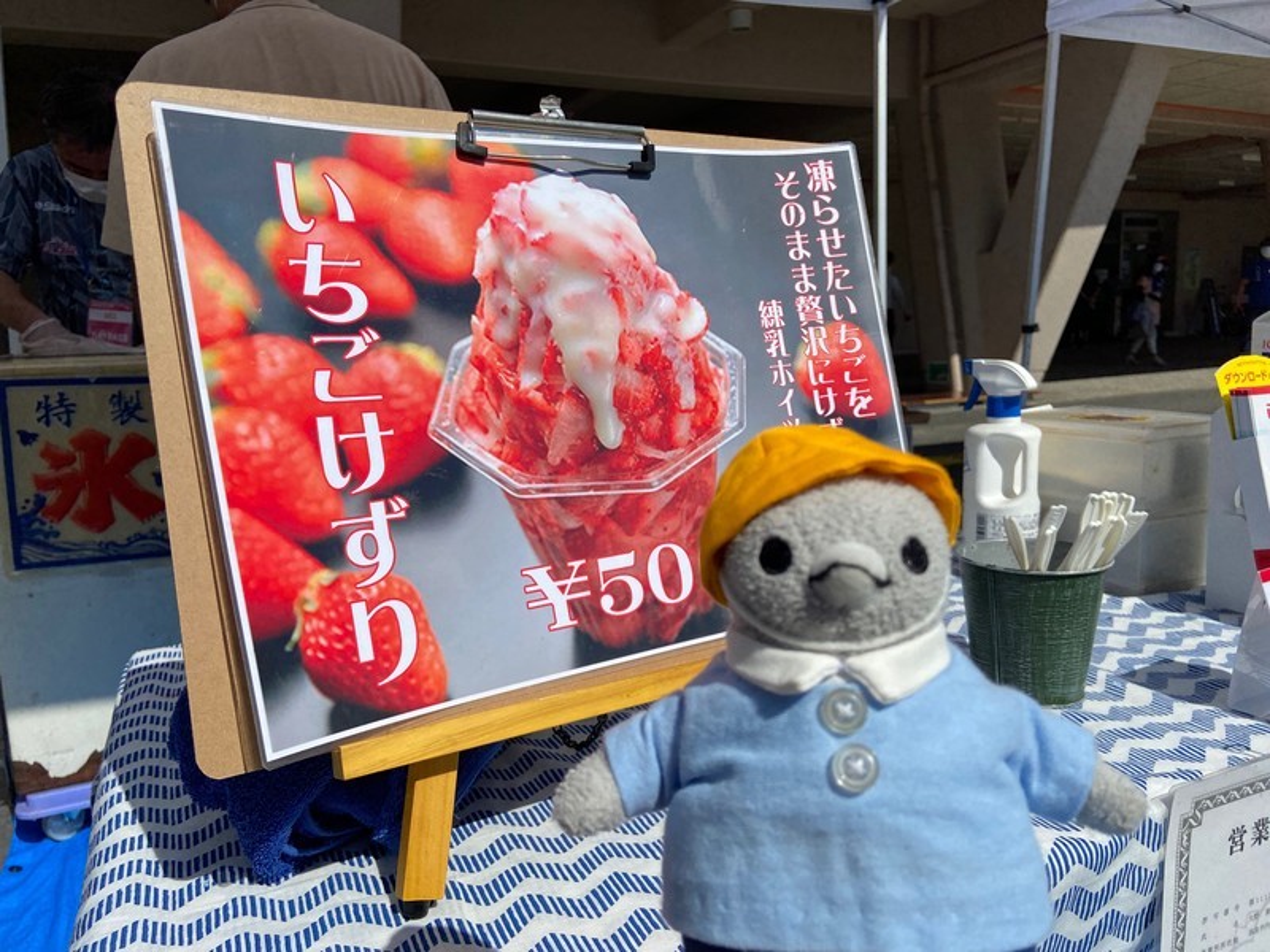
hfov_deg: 67.3
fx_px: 954
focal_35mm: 26
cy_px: 476
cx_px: 635
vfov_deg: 53.1
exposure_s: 1/7692
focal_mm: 4.25
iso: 32
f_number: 1.8
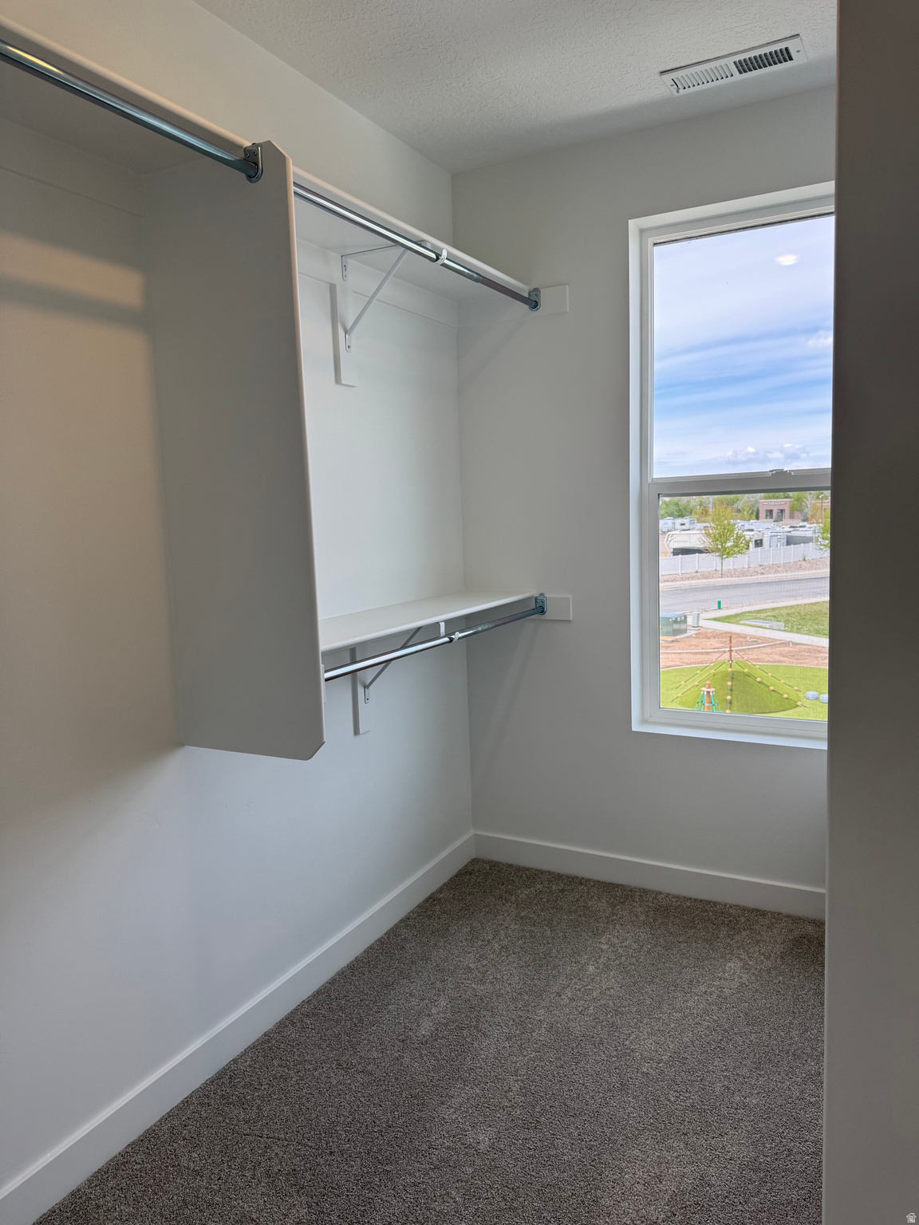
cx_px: 460
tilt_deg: -6.7
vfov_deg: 71.6
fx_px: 850
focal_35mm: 24
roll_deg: +2.4
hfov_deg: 56.8
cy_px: 612
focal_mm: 6.76
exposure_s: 1/593
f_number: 1.78
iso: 80
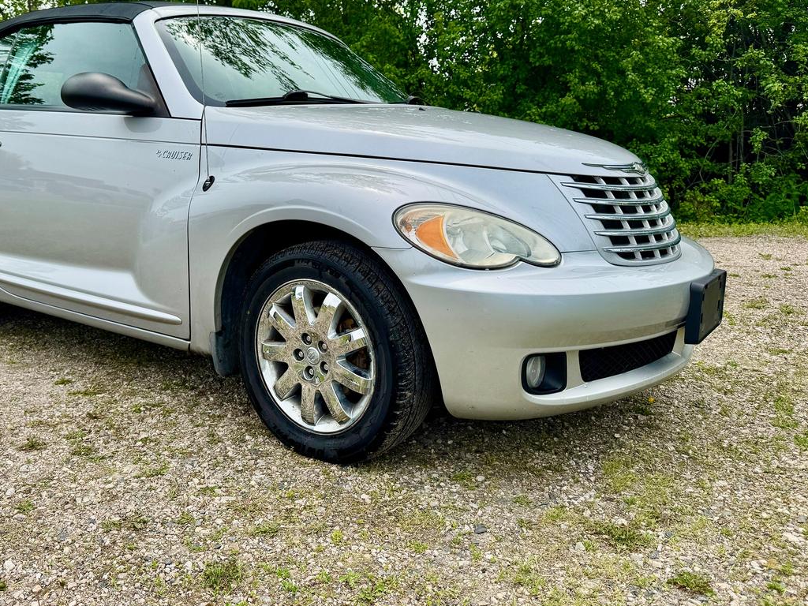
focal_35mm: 30
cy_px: 238
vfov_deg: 46.5
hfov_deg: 59.5
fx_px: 700
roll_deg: -0.1
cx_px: 327
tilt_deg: -8.4
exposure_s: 1/5814
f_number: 1.78
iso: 80
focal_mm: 6.76
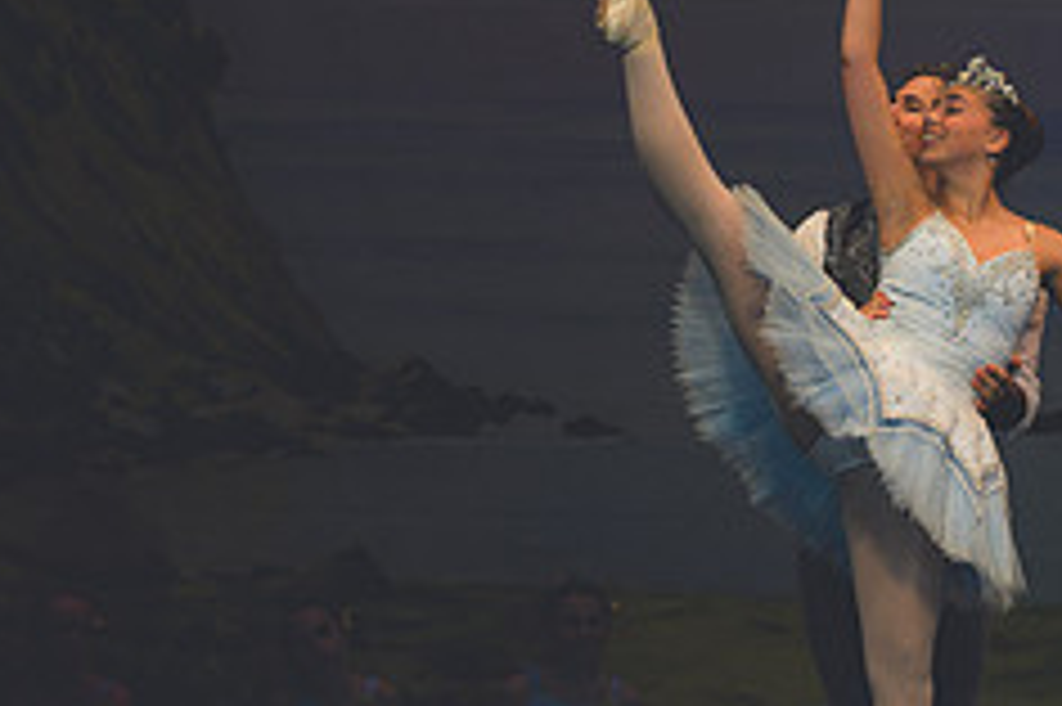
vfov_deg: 2.9
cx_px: 981
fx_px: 14120
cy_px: 427
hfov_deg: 4.3
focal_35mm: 479
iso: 360
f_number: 2.8
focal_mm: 130
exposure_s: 1/500
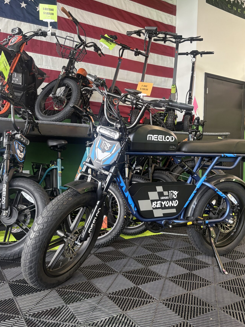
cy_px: 166
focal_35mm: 31
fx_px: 293
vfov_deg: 58.4
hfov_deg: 45.3
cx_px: 138
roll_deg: -0.6
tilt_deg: -1.7
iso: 160
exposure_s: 1/60
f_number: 1.6
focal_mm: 5.96
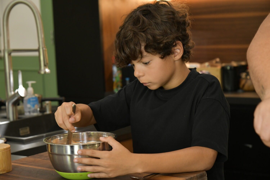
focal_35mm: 92
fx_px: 690
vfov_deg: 14.9
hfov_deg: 22.1
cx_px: 135
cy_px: 90
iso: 2000
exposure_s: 1/100
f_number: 5.6
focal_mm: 92
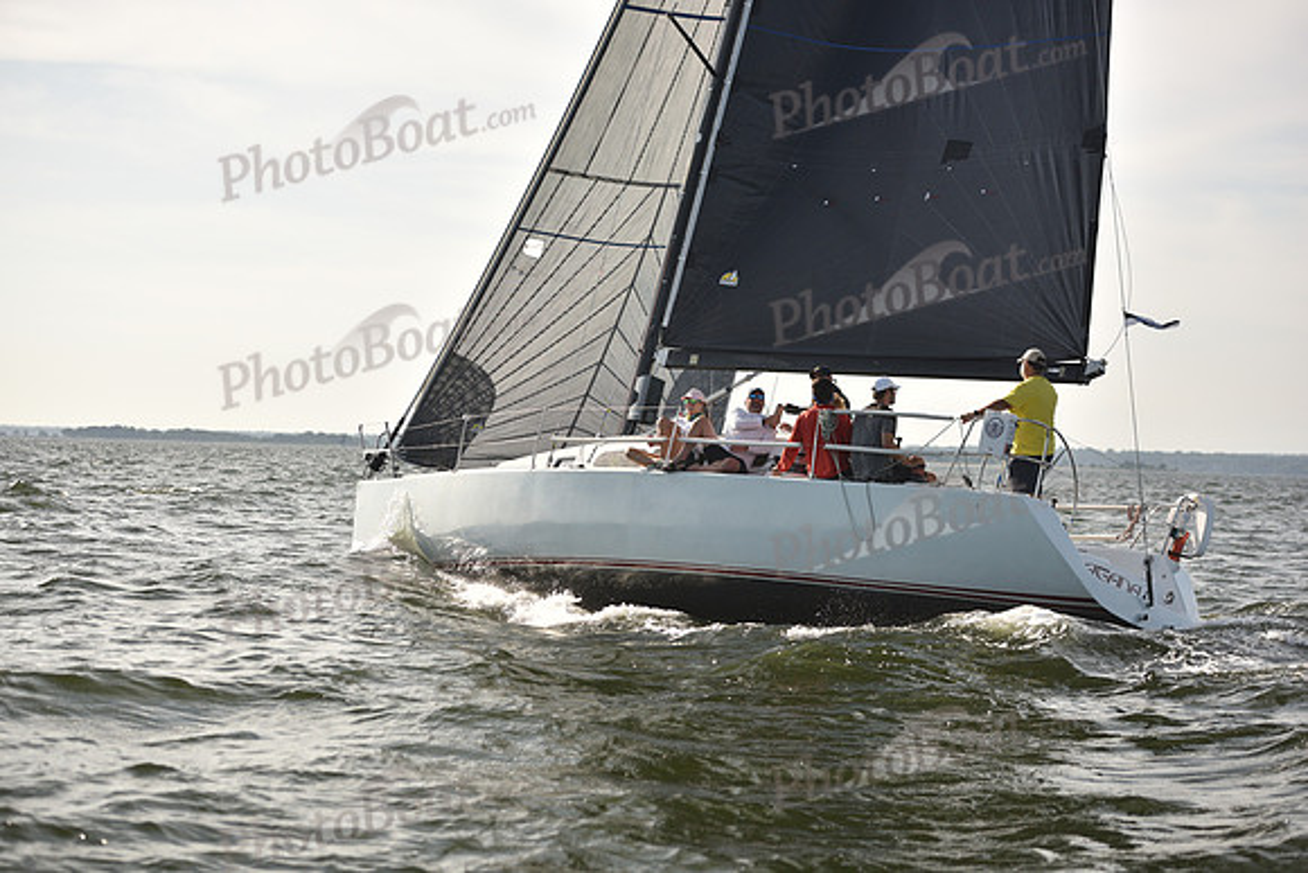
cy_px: 436
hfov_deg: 28.8
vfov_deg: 19.5
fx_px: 2544
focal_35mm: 70
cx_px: 654
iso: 250
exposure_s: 1/1250
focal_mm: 70
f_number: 3.2
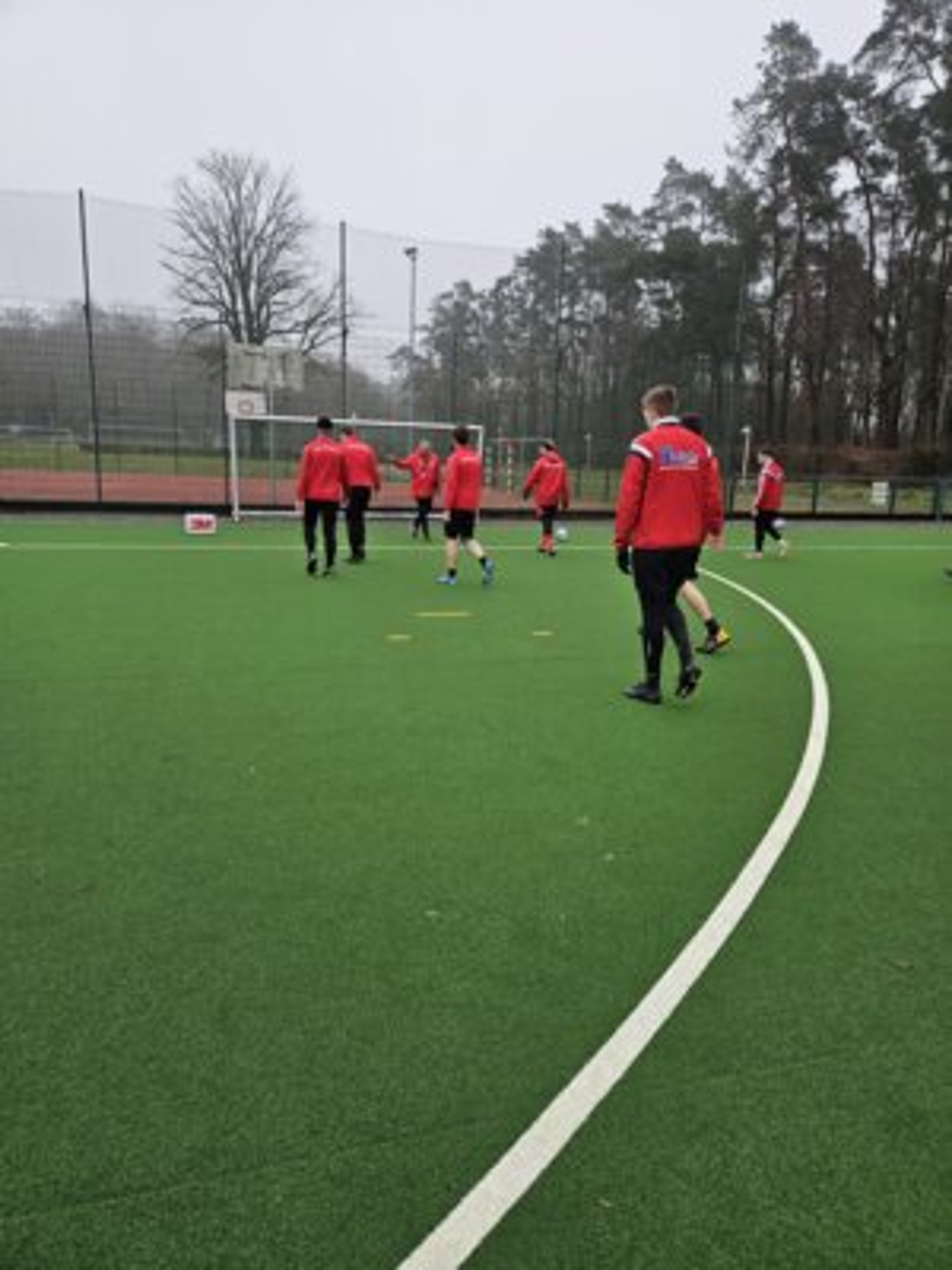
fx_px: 843
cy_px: 635
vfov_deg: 73.9
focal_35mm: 23
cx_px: 476
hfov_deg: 58.9
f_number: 1.8
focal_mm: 5.4
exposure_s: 1/180
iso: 32
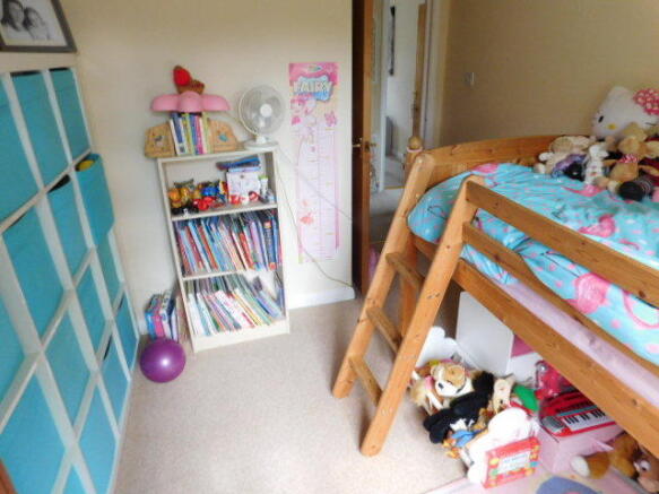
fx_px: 438
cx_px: 330
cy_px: 247
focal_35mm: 23
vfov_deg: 58.9
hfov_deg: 73.9
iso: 220
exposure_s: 1/30
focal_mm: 4
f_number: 3
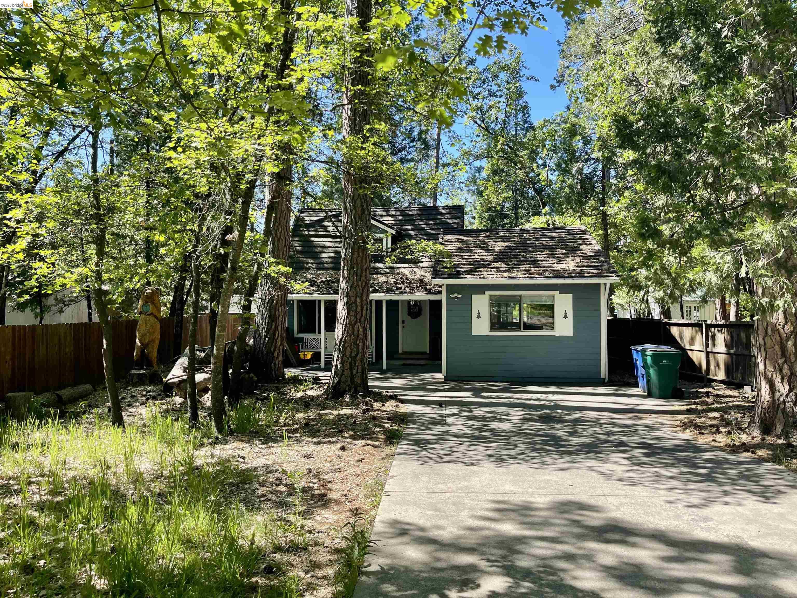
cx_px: 398
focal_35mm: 25
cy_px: 299
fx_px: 576
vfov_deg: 54.9
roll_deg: -0.1
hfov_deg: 69.4
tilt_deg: -1.4
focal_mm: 5.1
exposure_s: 1/740
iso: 32
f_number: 1.6
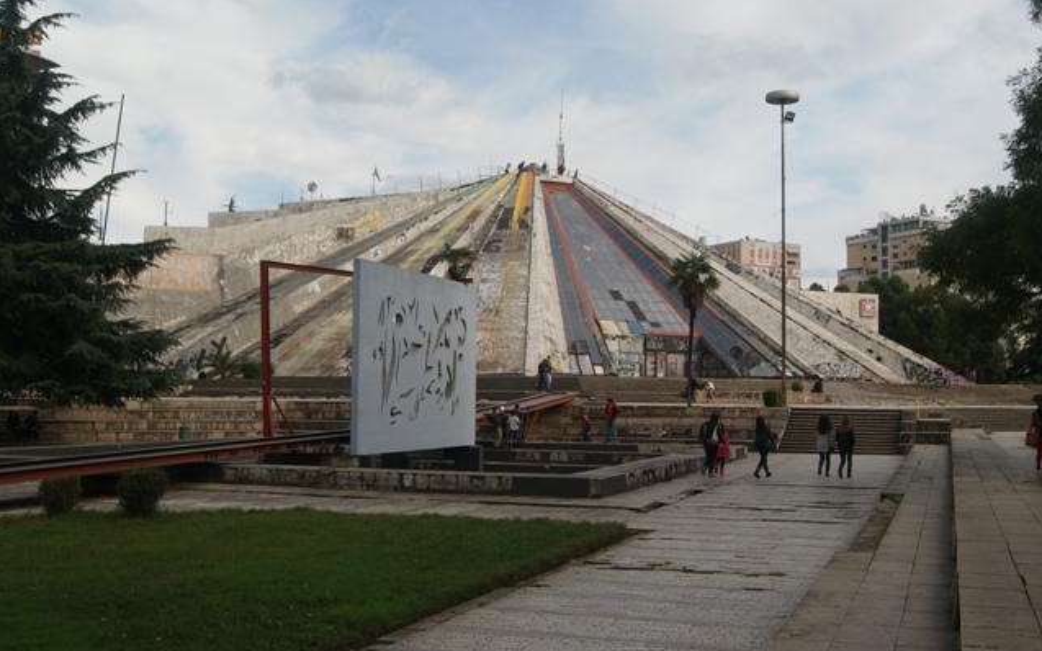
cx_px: 520
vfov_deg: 32.0
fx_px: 1136
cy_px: 321
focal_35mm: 40
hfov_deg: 49.3
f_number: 8
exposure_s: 1/125
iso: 100
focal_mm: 26
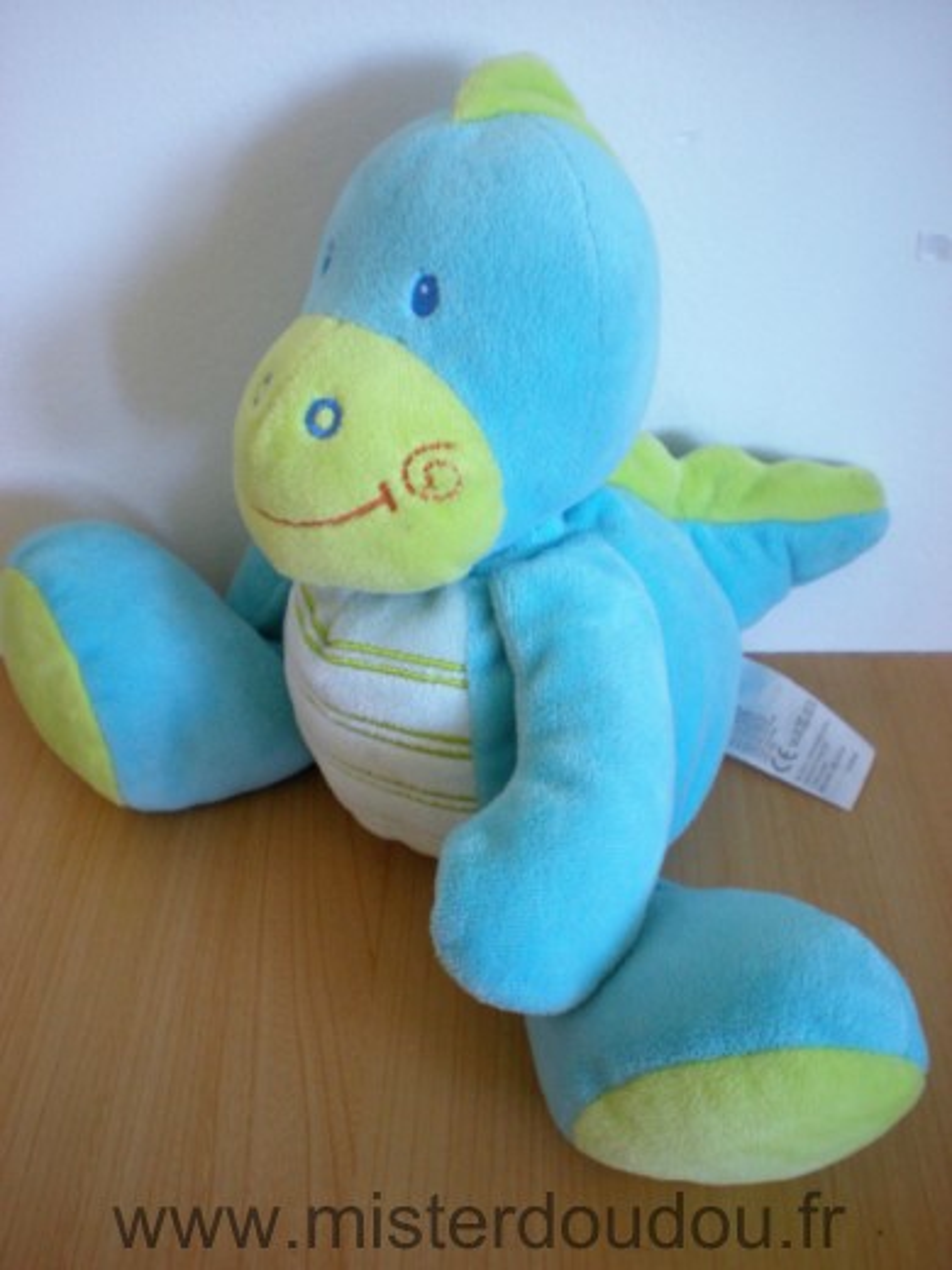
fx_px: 1393
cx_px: 476
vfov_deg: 49.0
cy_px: 635
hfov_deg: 37.7
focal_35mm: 38
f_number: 3.1
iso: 200
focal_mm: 6.3
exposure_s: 1/33.7
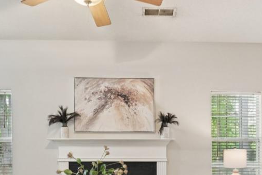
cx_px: 160
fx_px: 277
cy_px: 150
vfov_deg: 33.6
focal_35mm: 38
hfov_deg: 50.3
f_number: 8
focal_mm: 16
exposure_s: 1/8
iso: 800
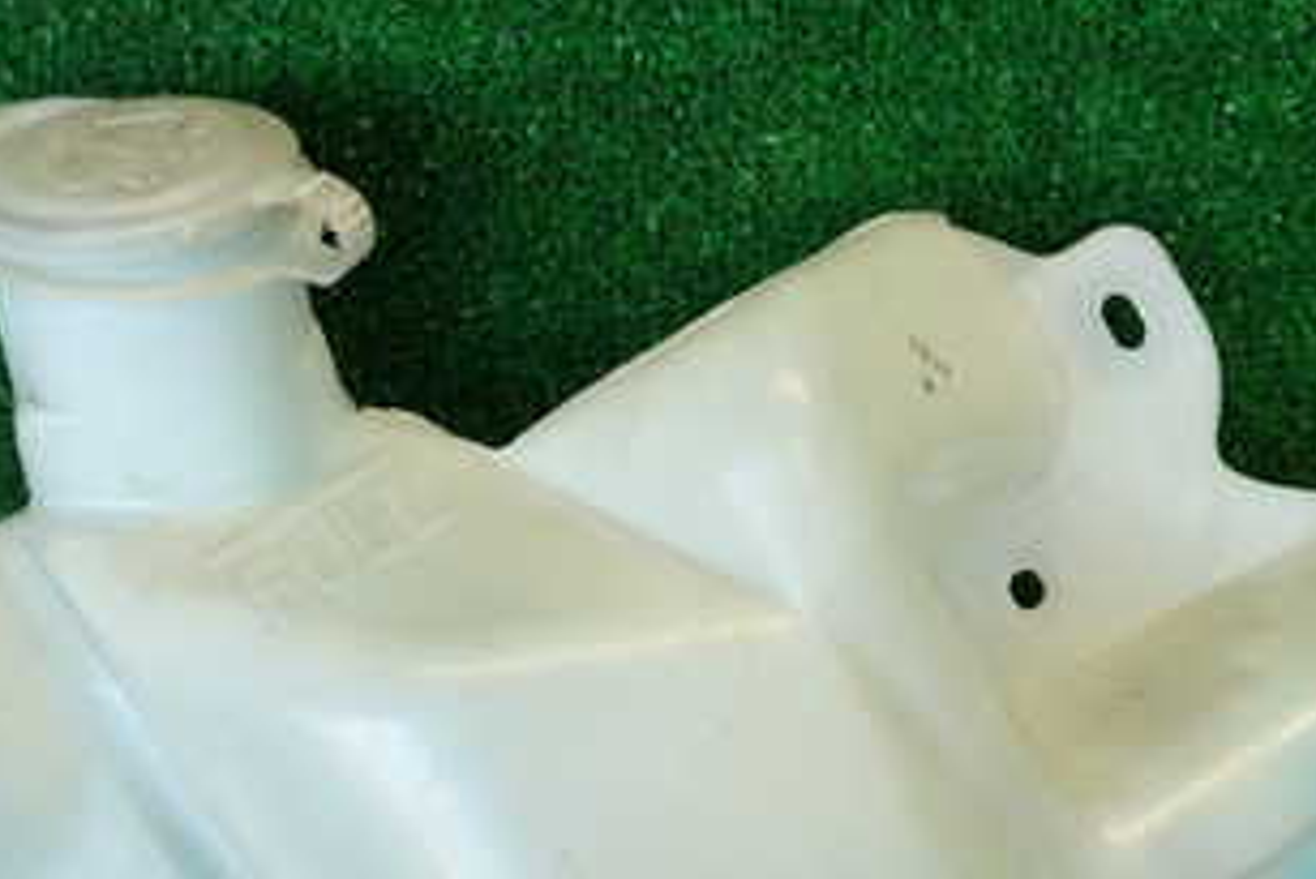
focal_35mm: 65
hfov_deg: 30.9
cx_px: 647
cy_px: 819
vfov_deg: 20.5
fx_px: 2377
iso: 160
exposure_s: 1/60
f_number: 2.4
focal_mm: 5.79
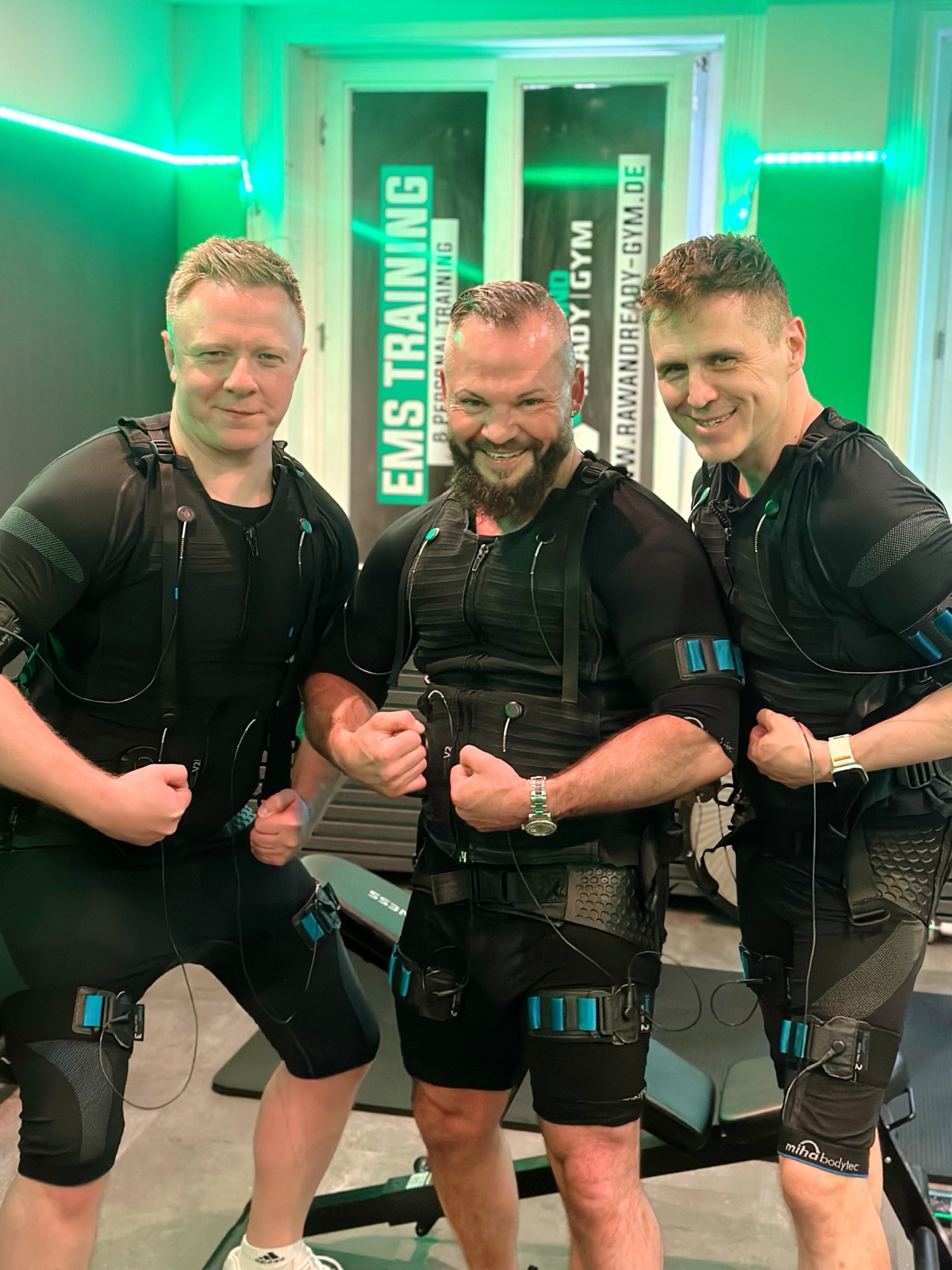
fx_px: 1760
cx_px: 476
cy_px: 635
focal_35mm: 48
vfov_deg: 39.7
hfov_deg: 30.3
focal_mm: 6.86
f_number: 1.78
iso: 640
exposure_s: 1/25
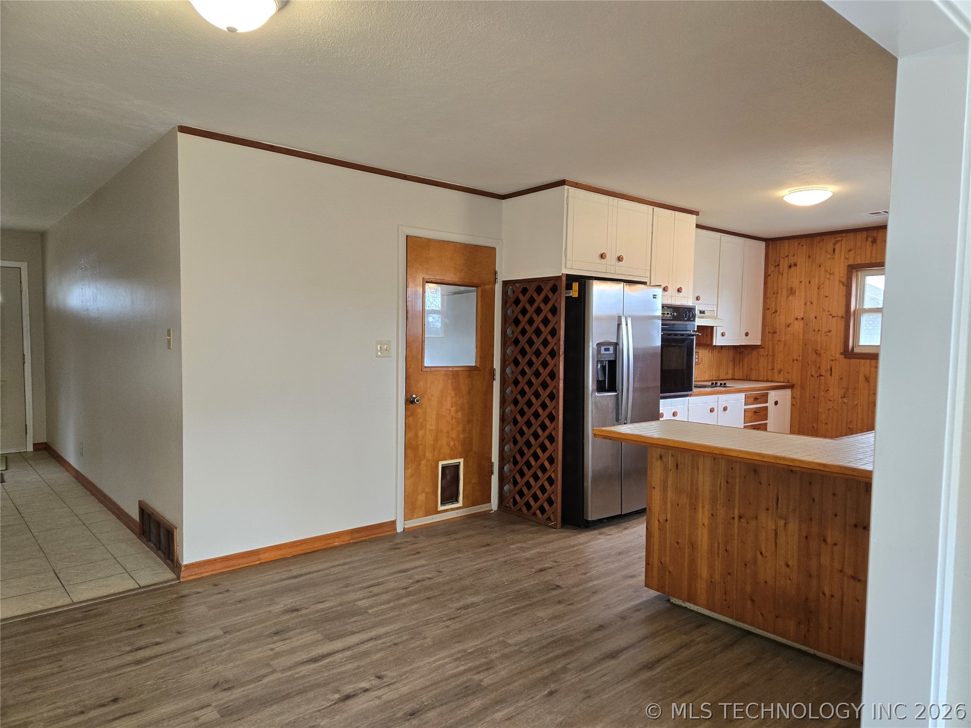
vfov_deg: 58.9
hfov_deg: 73.9
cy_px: 364
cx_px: 486
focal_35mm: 23
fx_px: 645
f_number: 1.8
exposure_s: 1/120
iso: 250
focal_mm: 5.4
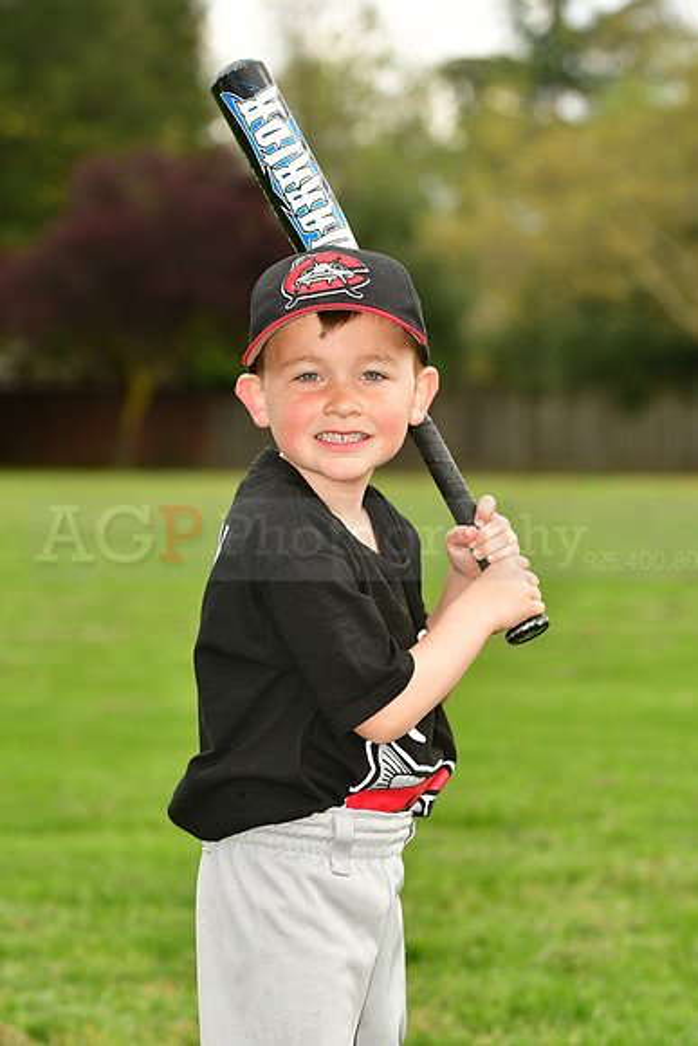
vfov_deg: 13.0
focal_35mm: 158
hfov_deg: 8.7
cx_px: 349
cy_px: 523
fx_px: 4578
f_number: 5
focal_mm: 105
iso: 200
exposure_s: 1/500
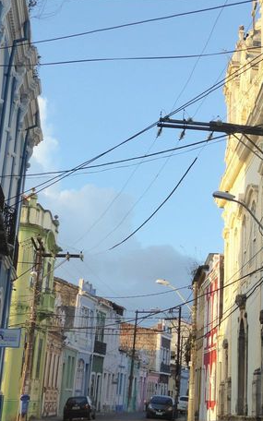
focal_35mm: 67
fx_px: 768
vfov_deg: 30.6
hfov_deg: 18.8
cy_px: 173
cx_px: 272
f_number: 3.7
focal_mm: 6.3
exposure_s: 1/160
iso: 160
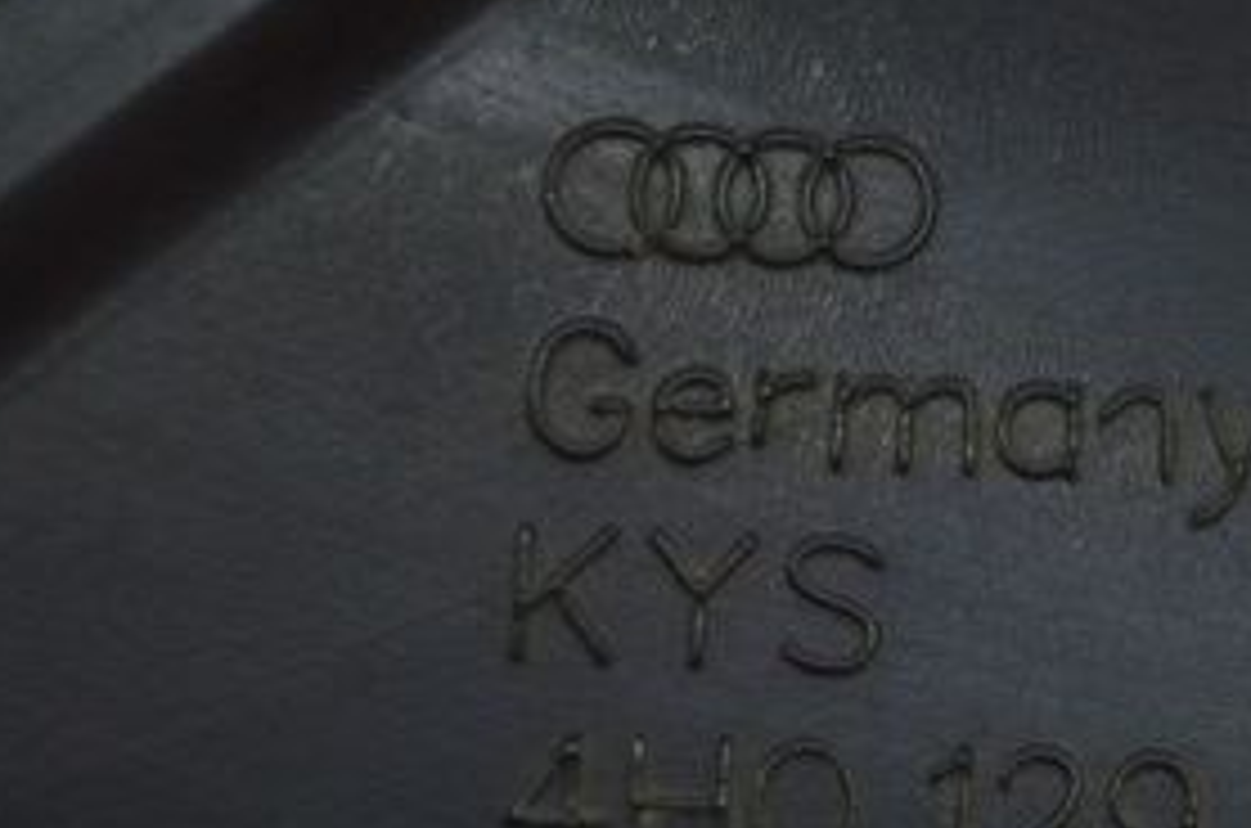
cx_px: 1053
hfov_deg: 10.8
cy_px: 718
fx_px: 6593
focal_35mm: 190
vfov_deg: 7.2
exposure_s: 1/80
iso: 400
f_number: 5.6
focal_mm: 55
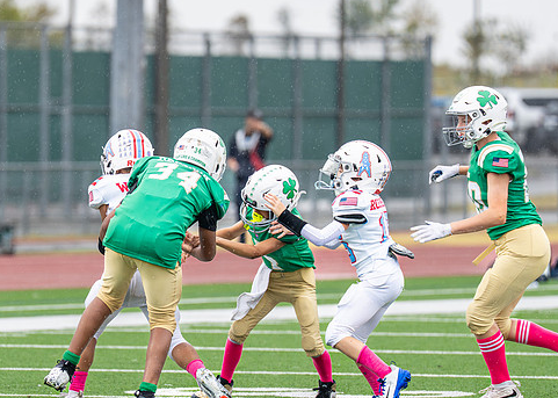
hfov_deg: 3.9
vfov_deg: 2.8
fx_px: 8268
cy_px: 227
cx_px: 115
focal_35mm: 522
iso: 400
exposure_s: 1/1000
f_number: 2.8
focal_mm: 200
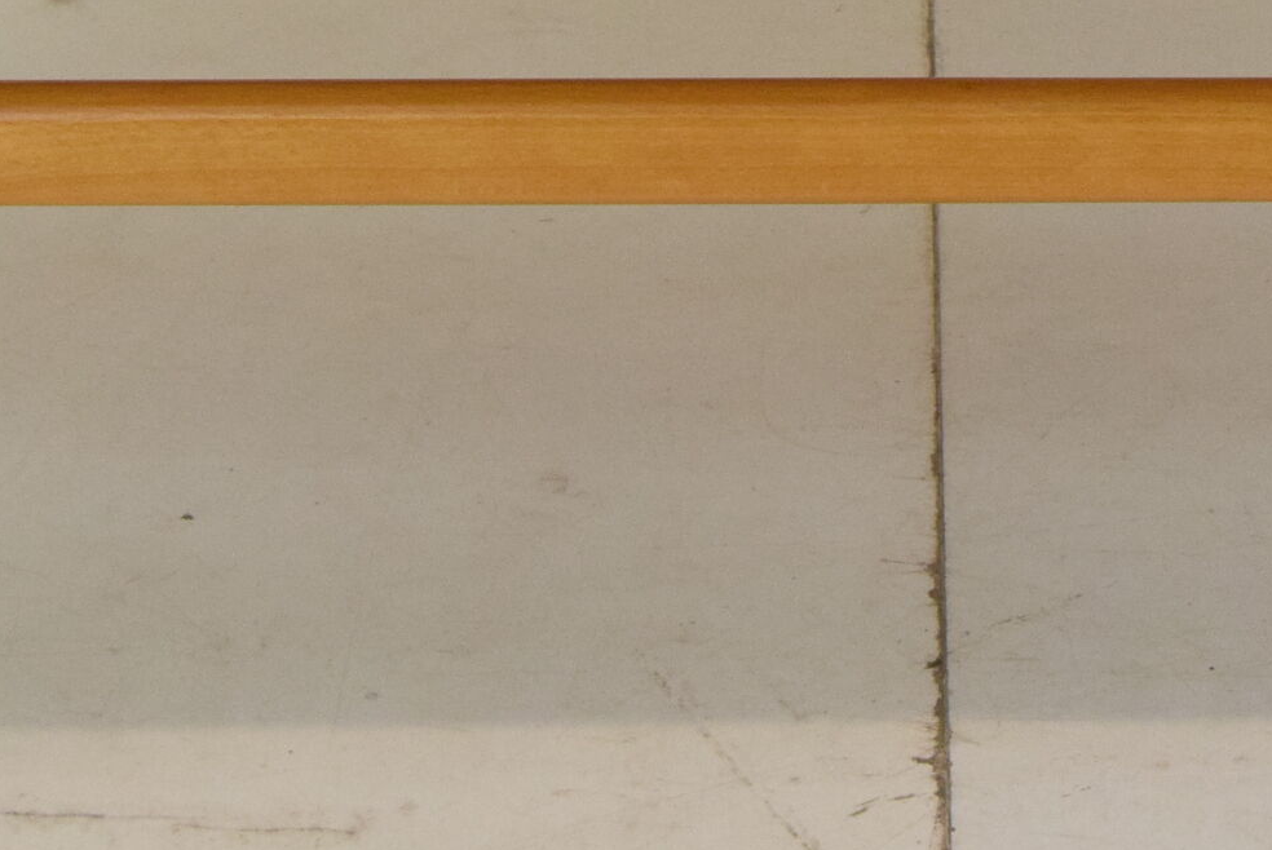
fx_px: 7745
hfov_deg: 9.4
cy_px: -375
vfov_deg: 6.2
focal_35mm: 219
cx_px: 1019
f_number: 8
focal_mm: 48
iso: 1600
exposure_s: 1/250
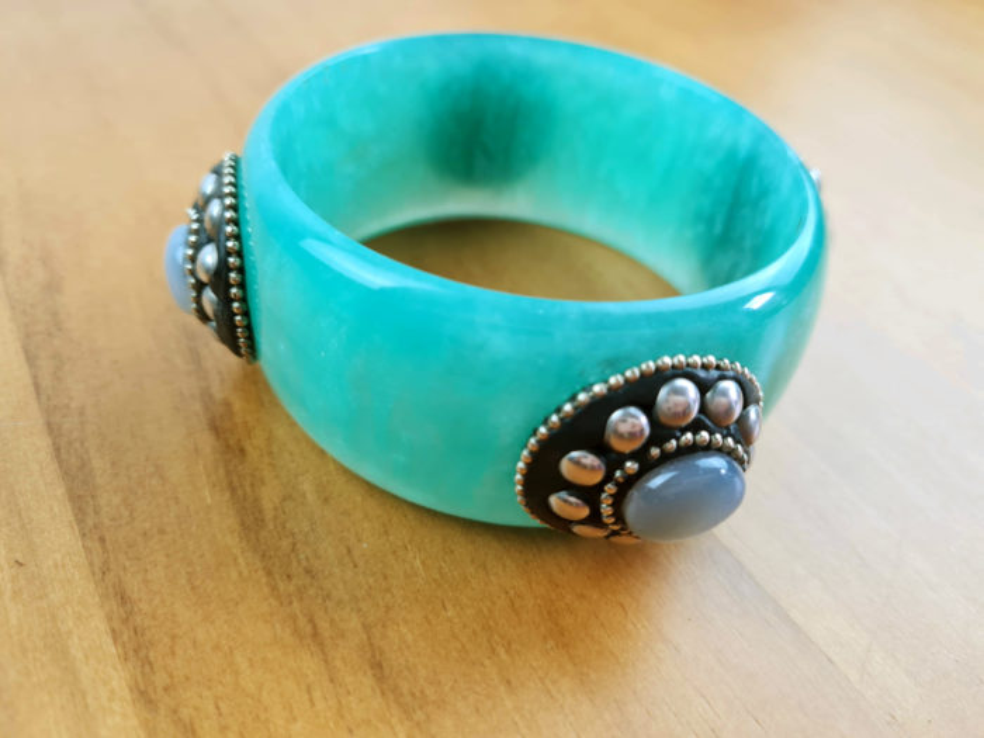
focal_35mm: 26
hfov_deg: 67.3
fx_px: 739
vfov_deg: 53.1
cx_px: 492
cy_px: 369
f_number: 1.8
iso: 50
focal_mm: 5.4
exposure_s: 1/144
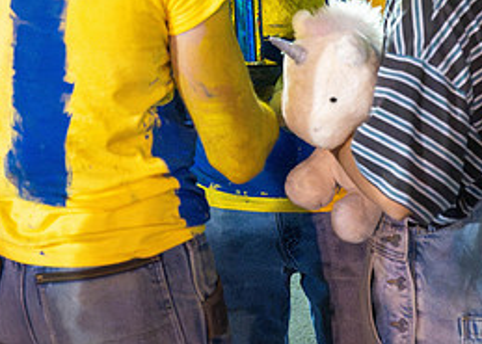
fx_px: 1342
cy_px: -98
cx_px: 182
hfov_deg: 20.3
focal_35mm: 98
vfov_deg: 14.1
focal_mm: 34.5
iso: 6400
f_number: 2.8
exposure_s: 1/800
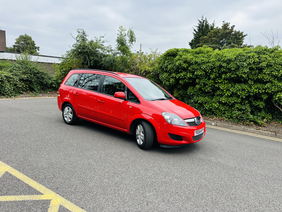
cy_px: 106
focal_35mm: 24
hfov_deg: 71.6
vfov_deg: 56.8
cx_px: 141
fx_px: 196
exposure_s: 1/1779
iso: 80
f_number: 1.78
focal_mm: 6.86
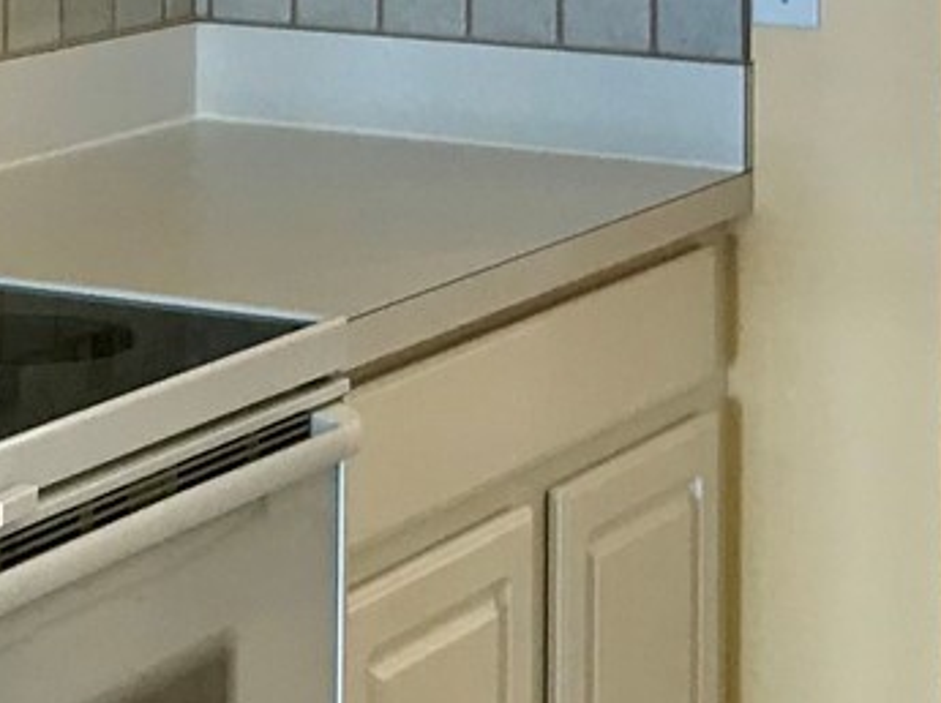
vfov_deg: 10.9
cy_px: -381
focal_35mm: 130
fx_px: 3530
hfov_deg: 15.1
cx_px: 251
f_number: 1.8
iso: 25
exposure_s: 1/40
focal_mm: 3.99
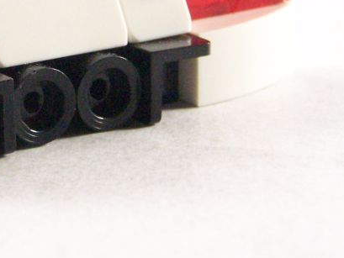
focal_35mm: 263
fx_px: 2614
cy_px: 47
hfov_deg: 7.5
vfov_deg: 5.6
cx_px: 33
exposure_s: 1/60
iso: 400
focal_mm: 17.5
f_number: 3.2
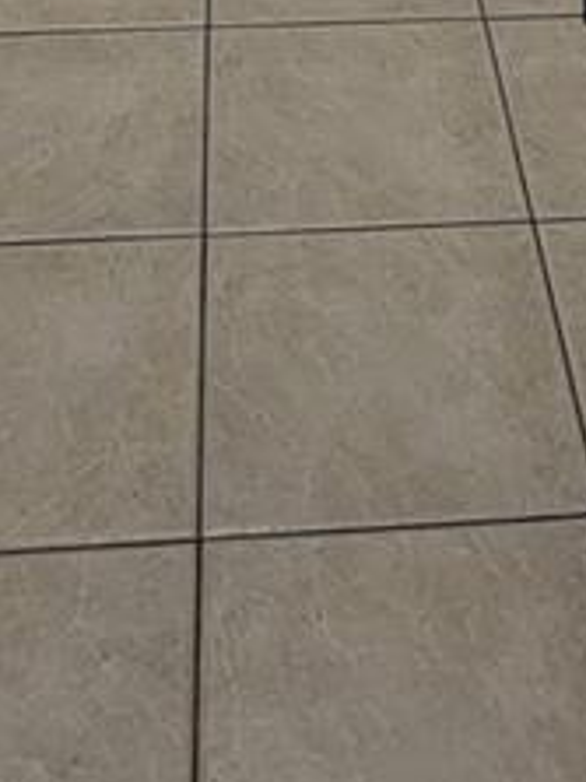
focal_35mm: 70
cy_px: -905
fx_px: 1582
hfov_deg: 20.9
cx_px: 393
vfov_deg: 17.1
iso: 80
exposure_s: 1/60
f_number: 2.2
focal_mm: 2.2
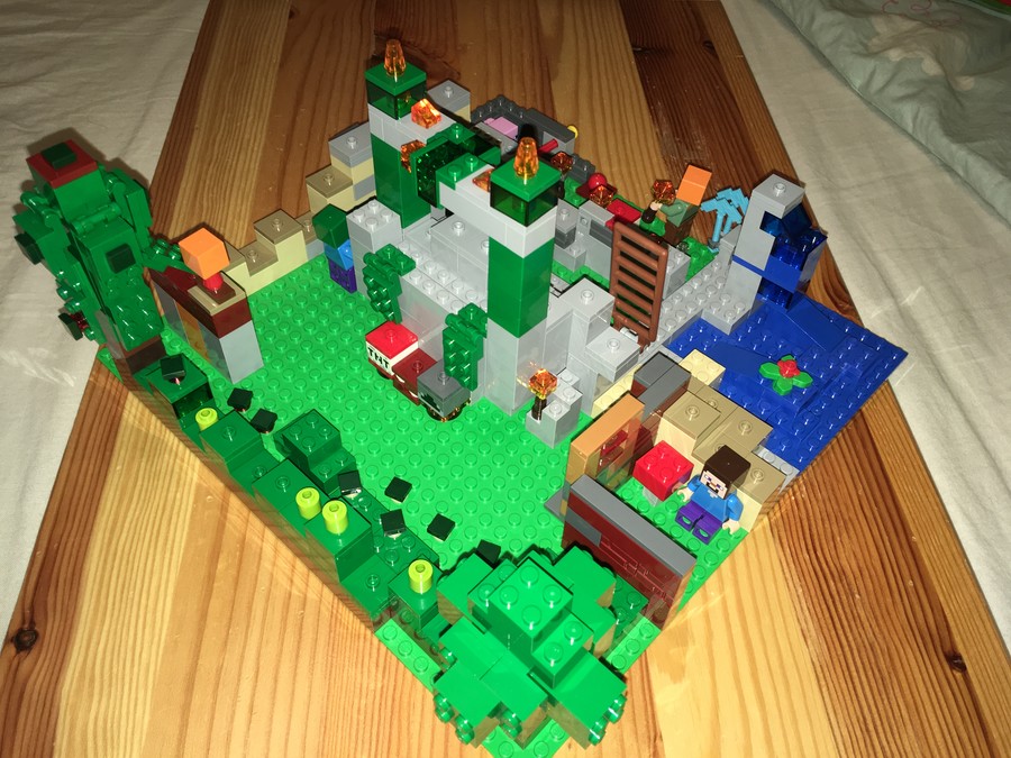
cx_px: 506
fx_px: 847
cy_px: 379
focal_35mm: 29
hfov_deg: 61.7
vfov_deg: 48.2
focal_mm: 4.15
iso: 40
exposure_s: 1/33
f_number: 2.2
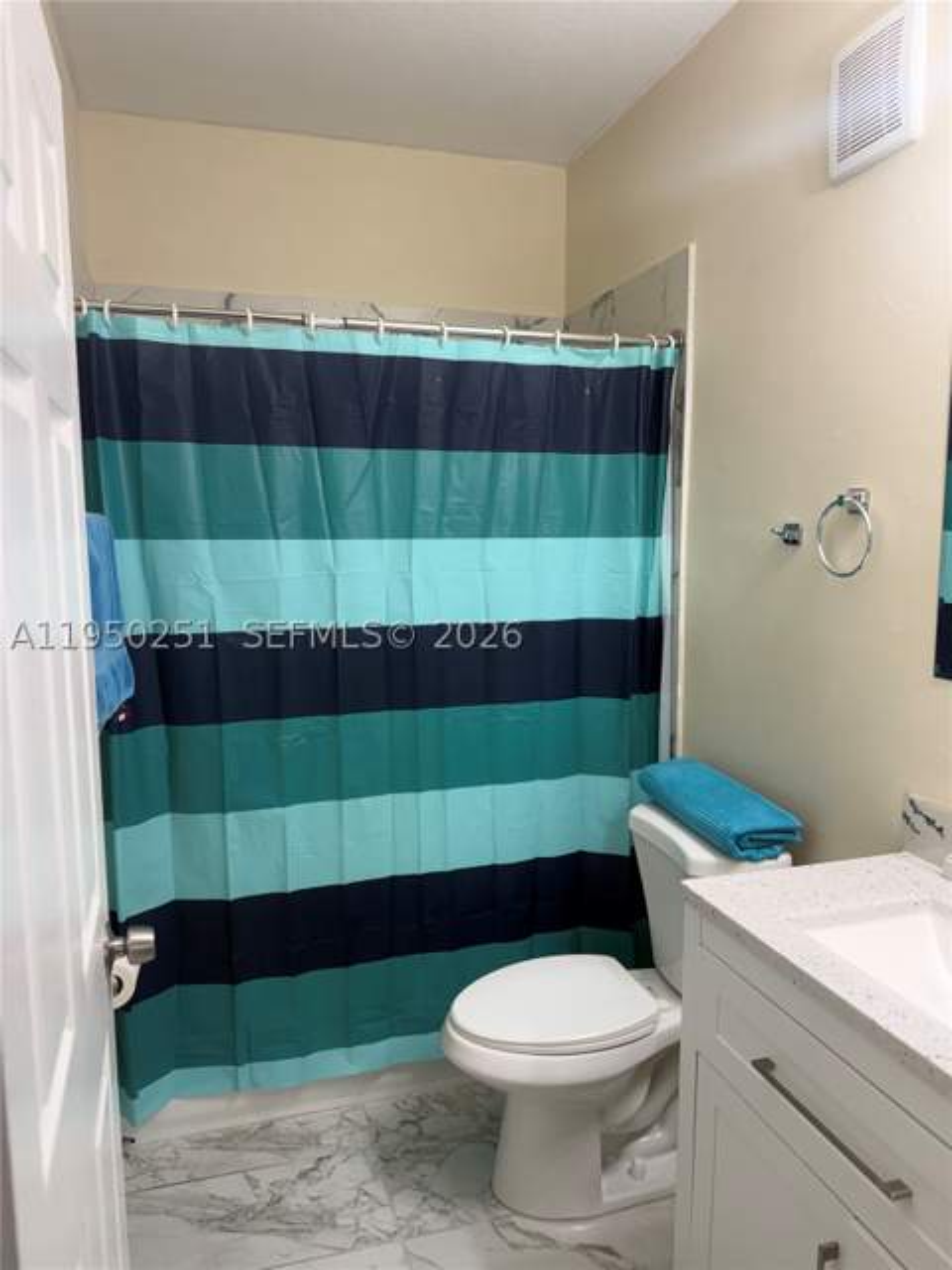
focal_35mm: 24
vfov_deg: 71.6
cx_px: 476
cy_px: 635
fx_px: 880
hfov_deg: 56.8
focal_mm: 6.76
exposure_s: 1/120
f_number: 1.78
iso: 160
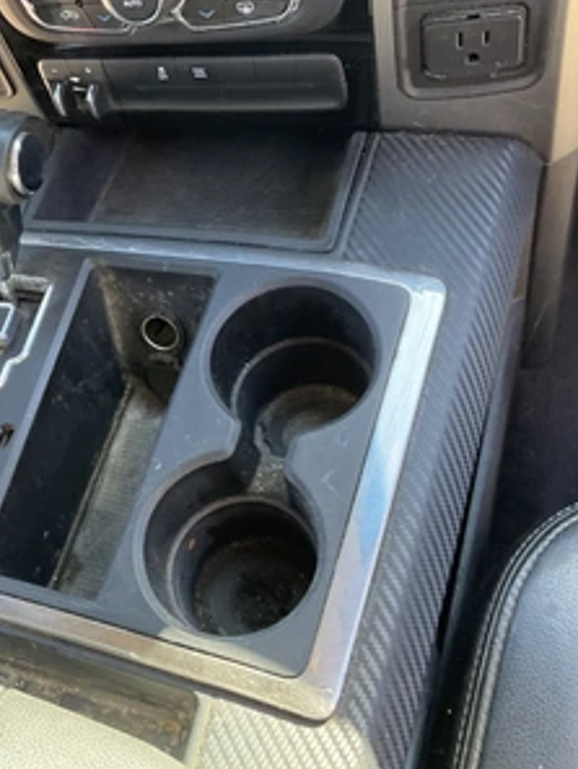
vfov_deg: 47.8
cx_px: 163
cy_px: 383
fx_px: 868
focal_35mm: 39
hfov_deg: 36.2
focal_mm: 3
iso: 64
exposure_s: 1/66
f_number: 1.8
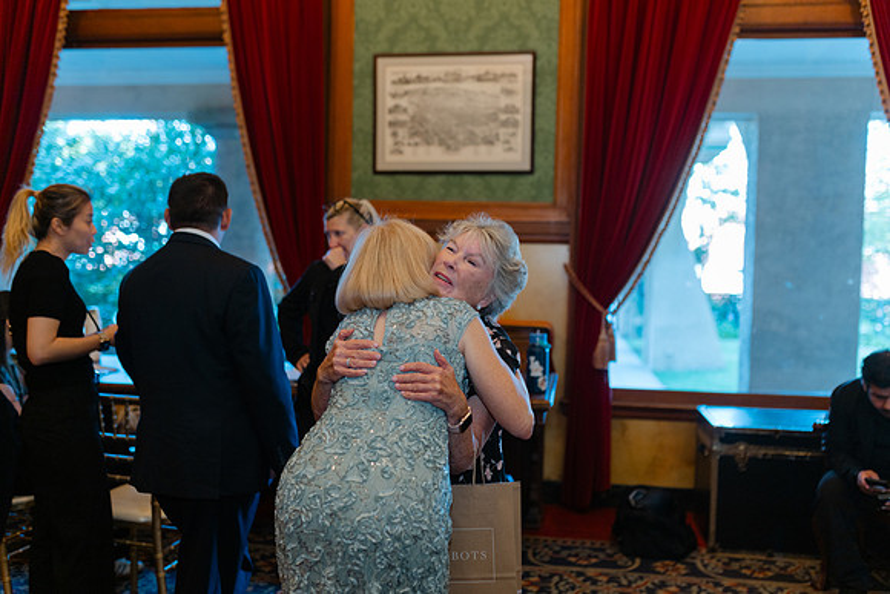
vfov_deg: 37.2
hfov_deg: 53.5
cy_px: 297
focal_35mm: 36
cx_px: 445
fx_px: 882
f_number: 2
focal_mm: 35
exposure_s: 1/100
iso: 250
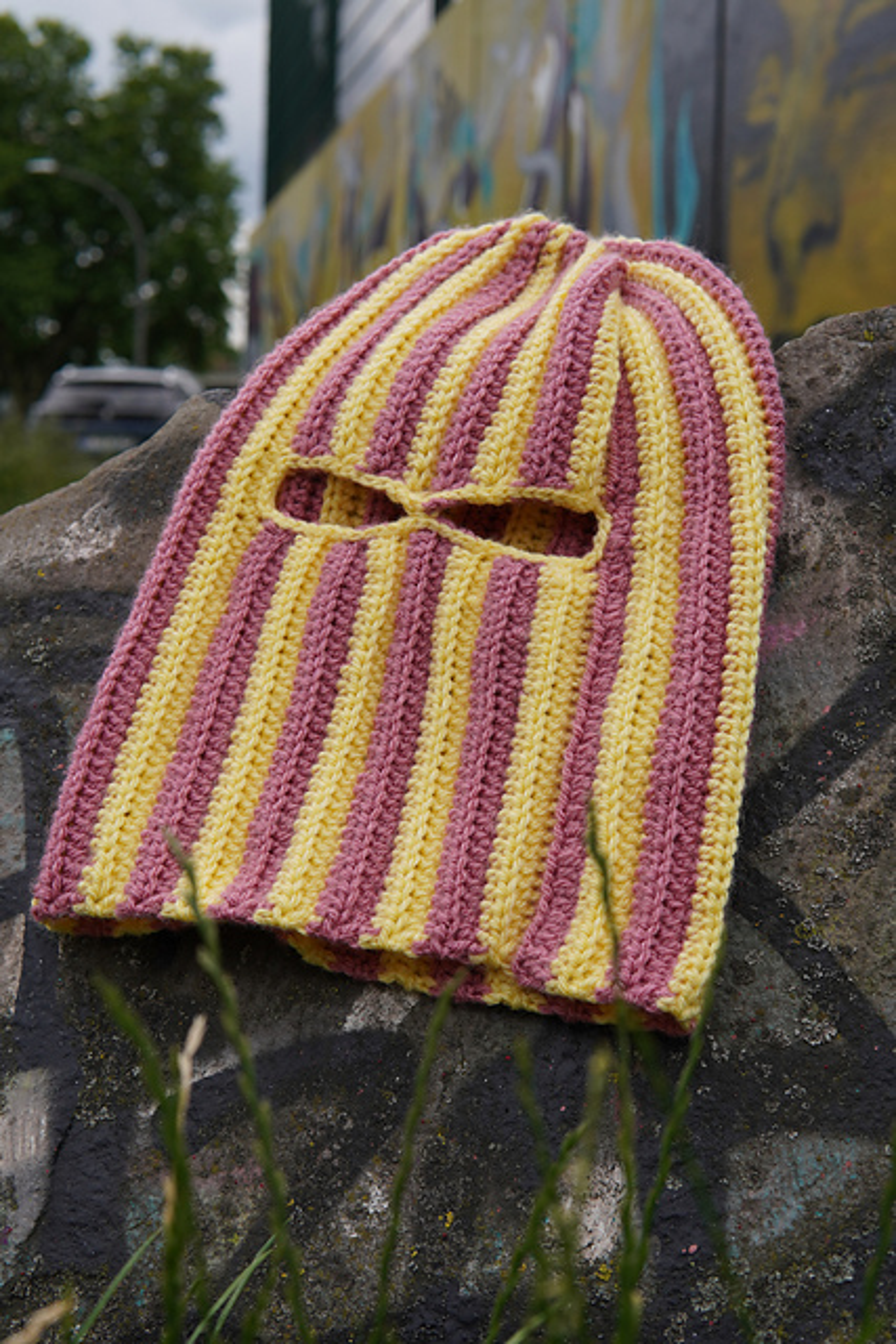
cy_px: 672
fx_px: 1679
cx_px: 448
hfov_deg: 29.9
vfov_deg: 43.6
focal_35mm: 45
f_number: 6.3
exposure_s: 1/500
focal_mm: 30
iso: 100
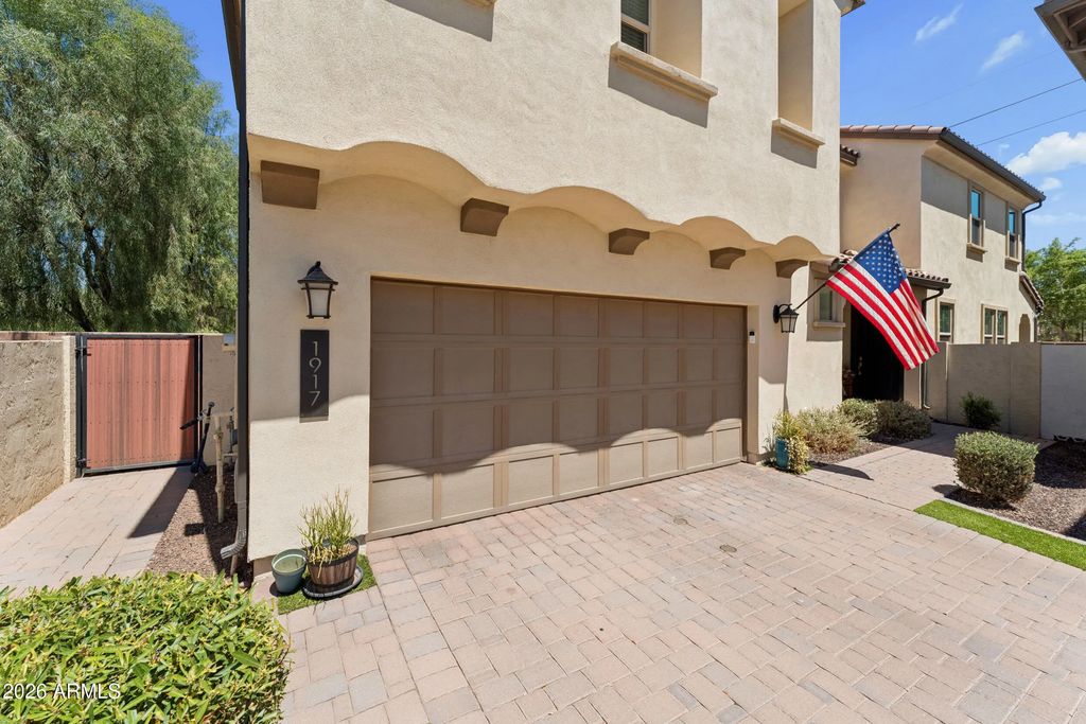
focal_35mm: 15
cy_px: 362
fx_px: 440
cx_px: 543
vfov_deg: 78.9
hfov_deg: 101.9
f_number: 9
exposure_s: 1/250
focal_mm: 14.6
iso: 100
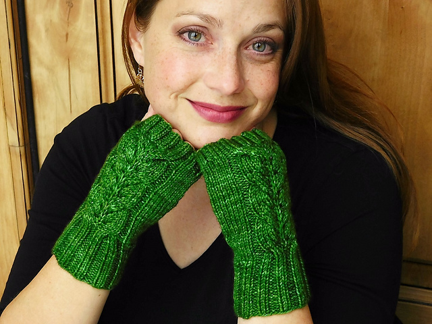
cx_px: 216
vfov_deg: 18.4
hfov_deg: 24.4
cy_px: 162
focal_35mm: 80
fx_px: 998
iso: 125
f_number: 4.4
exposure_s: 1/60
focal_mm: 14.2
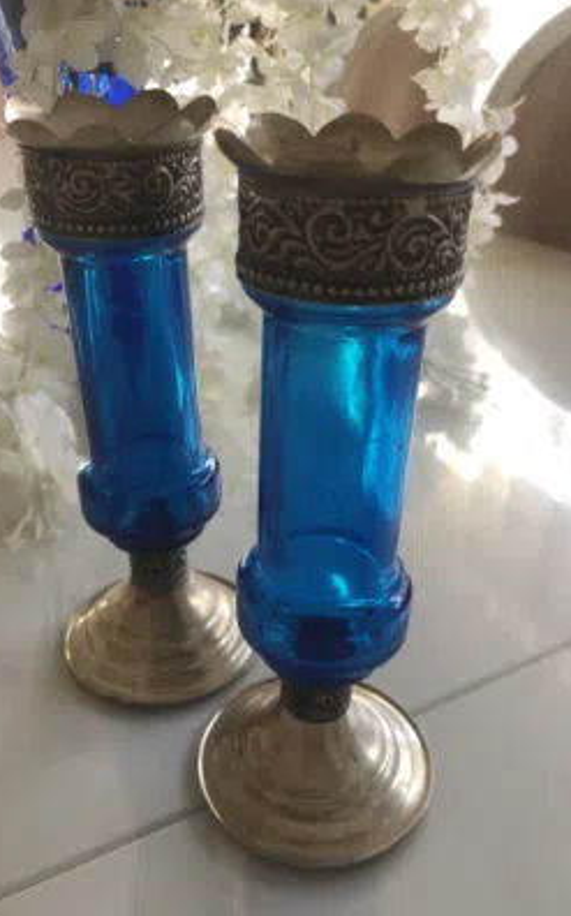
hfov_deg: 41.7
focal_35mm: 30
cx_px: 257
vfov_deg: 62.9
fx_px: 748
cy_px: 456
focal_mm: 4
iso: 50
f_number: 1.8
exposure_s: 1/15
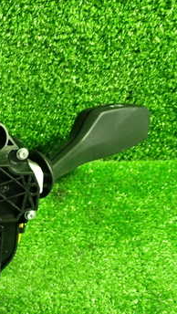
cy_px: 175
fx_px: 475
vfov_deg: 36.5
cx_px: -89
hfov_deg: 18.6
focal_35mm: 57
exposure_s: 1/30
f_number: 2.3
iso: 640
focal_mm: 5.4
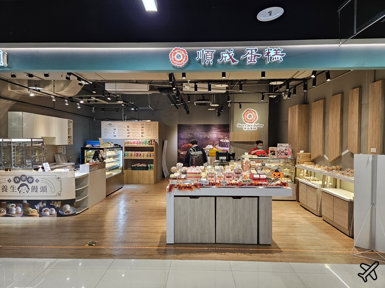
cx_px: 192
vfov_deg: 58.9
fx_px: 256
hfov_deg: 73.9
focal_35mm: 23
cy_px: 144
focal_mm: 5.4
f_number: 1.8
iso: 160
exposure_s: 1/120
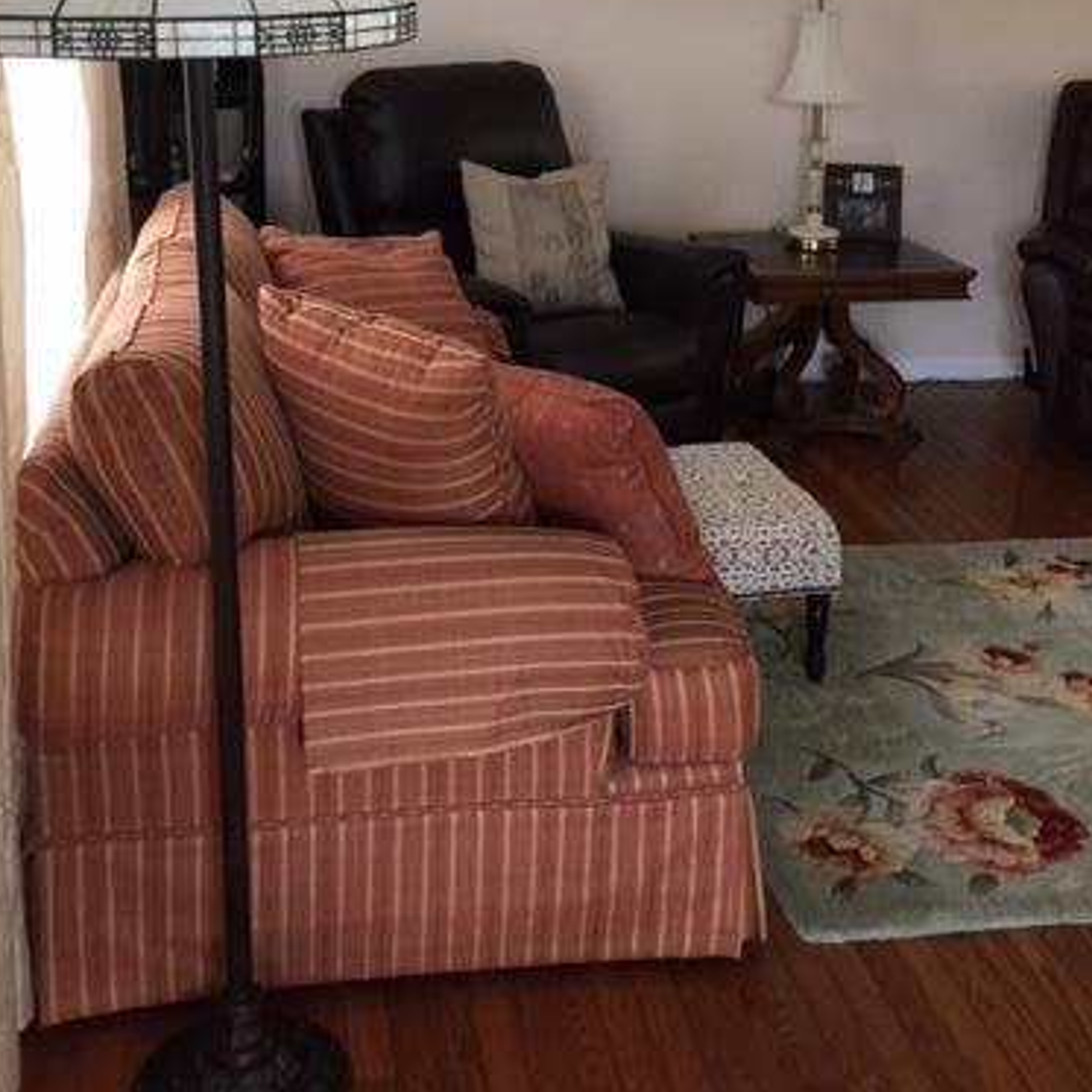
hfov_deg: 38.3
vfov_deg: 36.9
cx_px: 539
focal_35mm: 44
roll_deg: -1.4
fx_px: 1570
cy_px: 208
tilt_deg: -9.3
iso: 100
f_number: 2.2
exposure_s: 1/30
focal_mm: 4.15
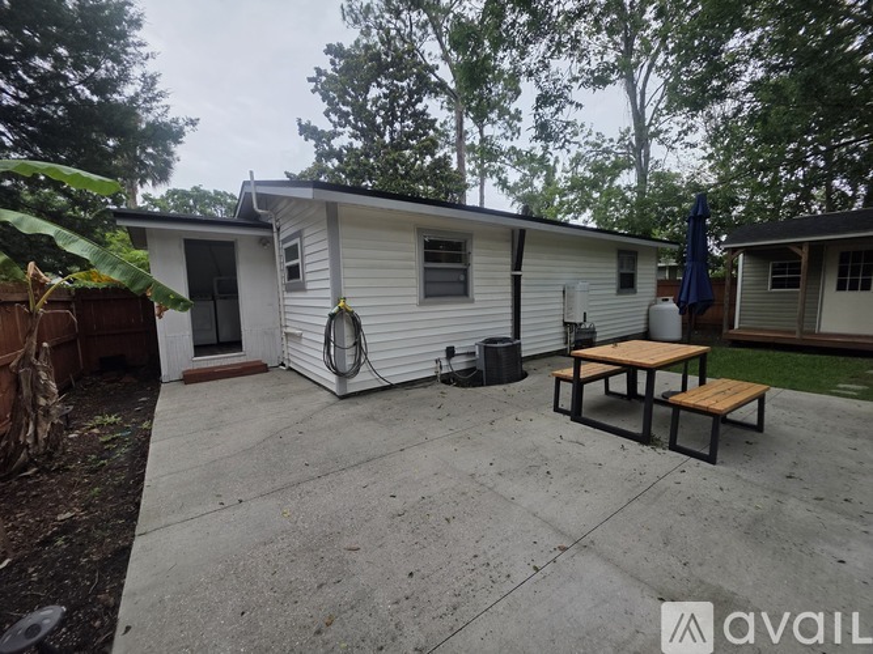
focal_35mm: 13
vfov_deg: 89.9
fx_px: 328
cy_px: 327
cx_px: 436
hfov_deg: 106.2
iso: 40
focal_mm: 2.2
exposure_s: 1/850
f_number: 1.9
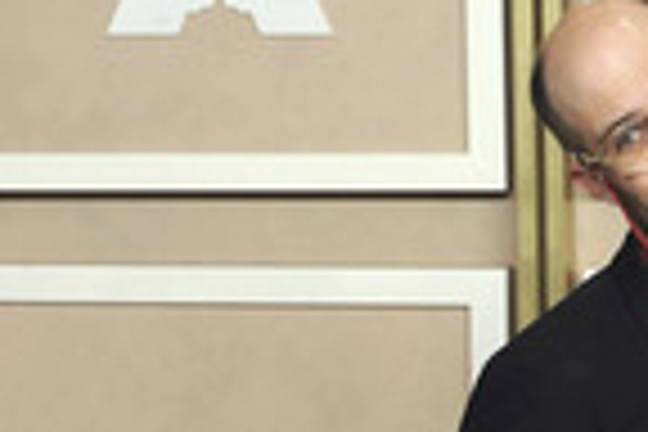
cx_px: 999
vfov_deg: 4.4
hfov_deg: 6.5
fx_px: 5634
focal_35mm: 313
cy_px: 598
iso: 2000
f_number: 8
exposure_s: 1/200
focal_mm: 100
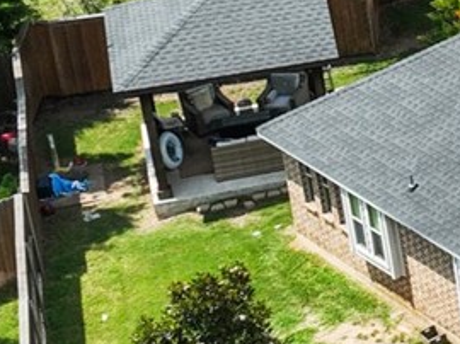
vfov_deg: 8.1
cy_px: 185
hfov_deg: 9.8
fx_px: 2416
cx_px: 1055
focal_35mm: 182
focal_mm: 12.29
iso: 110
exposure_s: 1/1600
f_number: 2.8
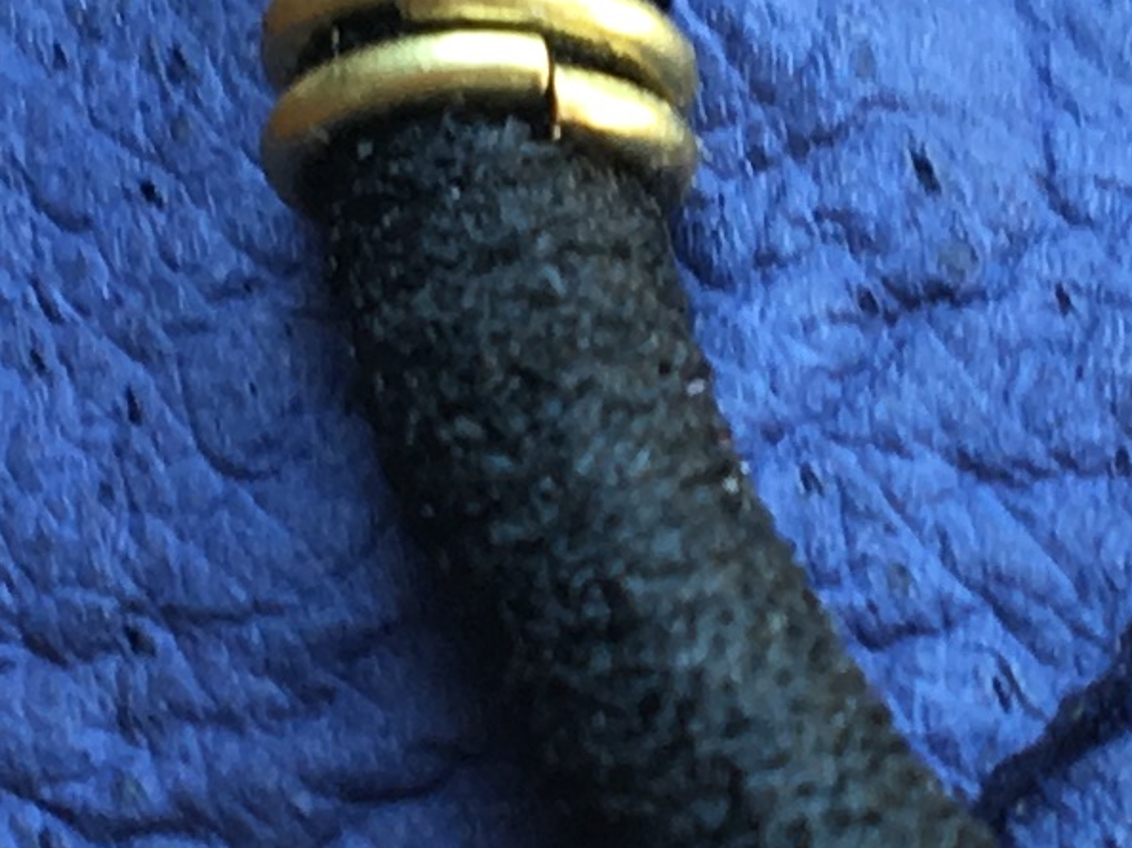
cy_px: 602
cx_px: 1001
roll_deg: -3.1
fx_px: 6440
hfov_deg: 10.0
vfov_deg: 7.5
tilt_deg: -37.3
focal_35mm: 197
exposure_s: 1/60
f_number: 2.2
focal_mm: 4.15
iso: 32
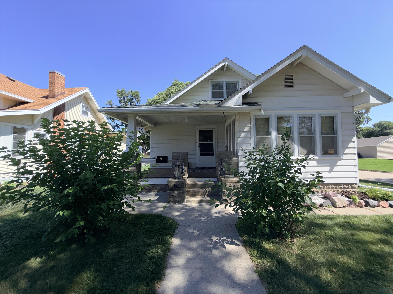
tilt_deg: +1.6
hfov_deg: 102.1
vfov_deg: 85.7
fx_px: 159
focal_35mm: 14
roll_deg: +1.3
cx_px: 196
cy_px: 147
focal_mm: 2.22
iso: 16
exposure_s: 1/694
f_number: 2.2
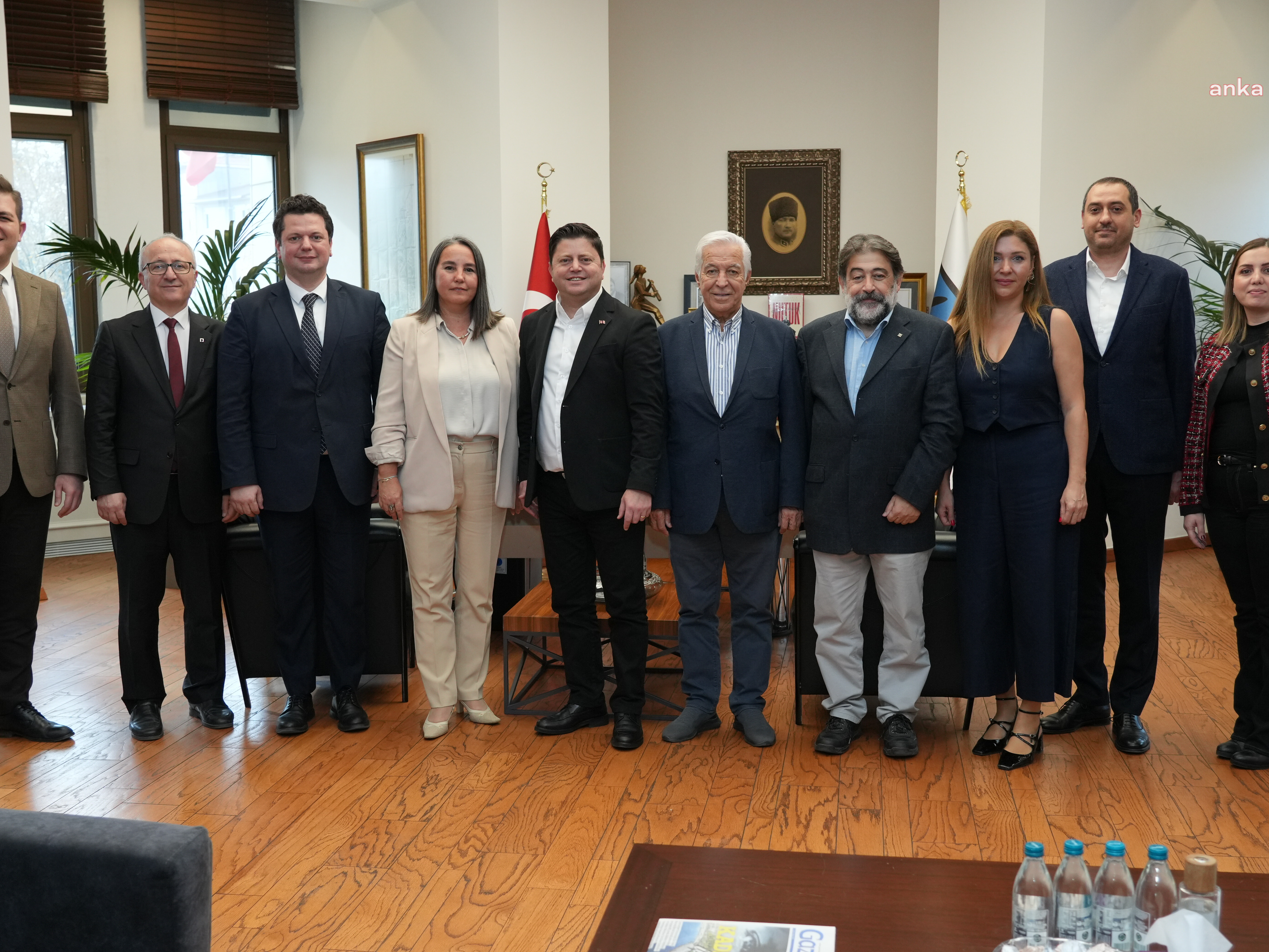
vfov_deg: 36.8
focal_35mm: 39
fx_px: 1430
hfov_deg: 47.9
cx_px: 629
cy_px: 476
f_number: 4
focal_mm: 24
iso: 1000
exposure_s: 1/125
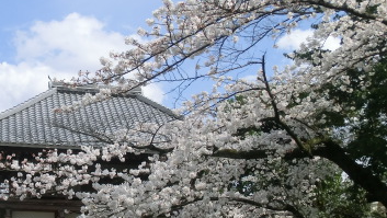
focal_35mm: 73
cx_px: 79
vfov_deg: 16.6
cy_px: 108
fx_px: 750
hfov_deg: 28.4
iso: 80
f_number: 3.9
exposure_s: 1/1000
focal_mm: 6.61
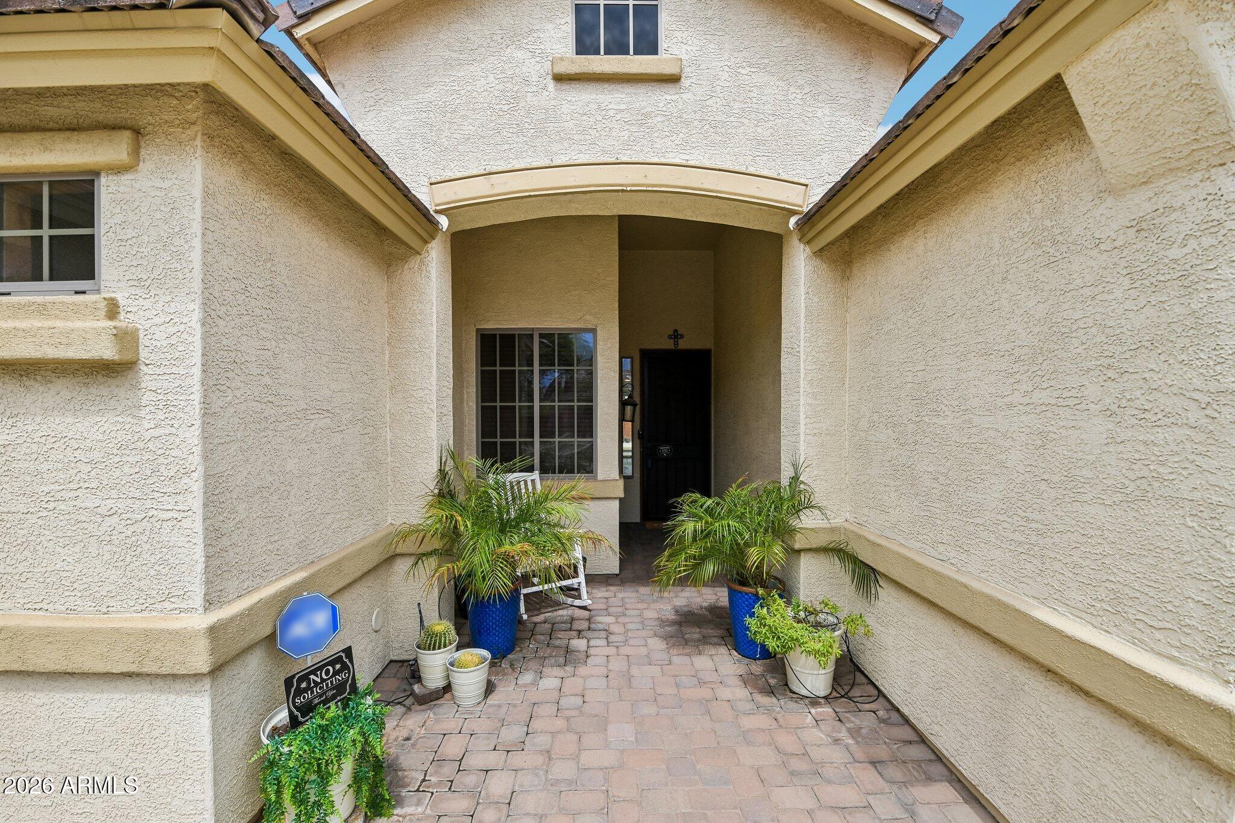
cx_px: 618
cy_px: 412
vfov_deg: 77.3
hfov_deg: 100.4
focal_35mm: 15
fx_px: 515
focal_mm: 10
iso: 100
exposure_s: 1/250
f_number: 8
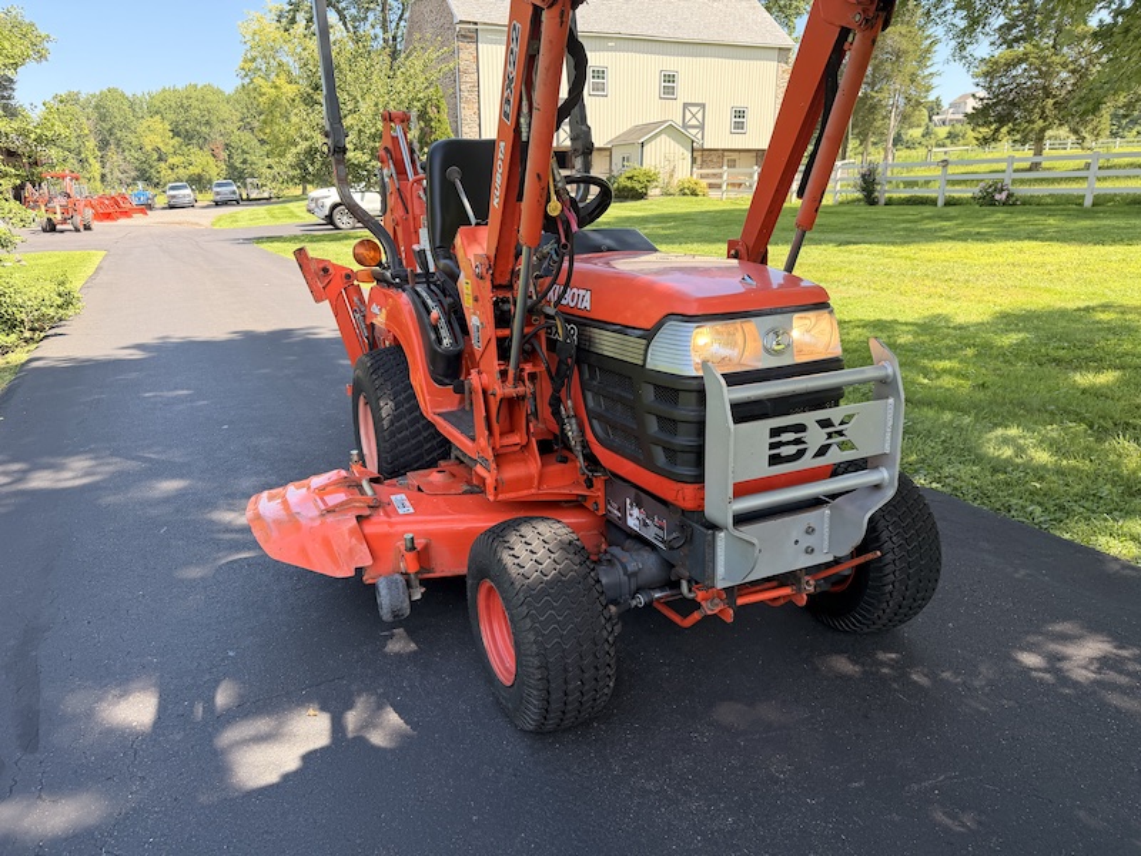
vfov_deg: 56.8
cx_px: 570
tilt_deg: -16.3
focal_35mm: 24
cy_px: 428
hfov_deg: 71.6
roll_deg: +0.0
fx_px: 791
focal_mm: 6.76
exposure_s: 1/757
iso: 100
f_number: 1.78
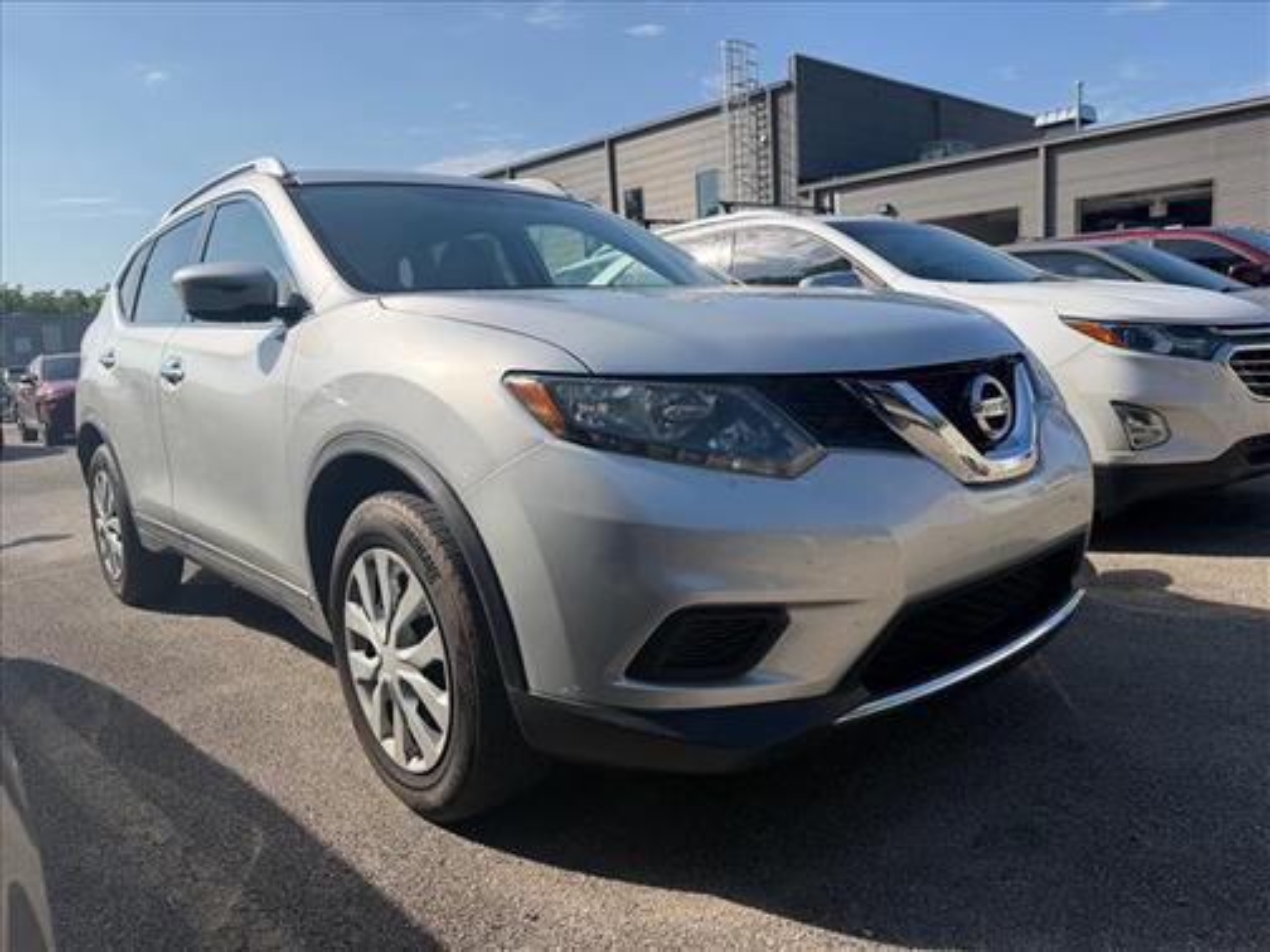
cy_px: 476
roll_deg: +3.5
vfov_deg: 56.8
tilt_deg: -8.3
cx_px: 635
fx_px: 881
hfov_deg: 71.6
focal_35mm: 24
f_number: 1.78
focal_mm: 6.76
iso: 100
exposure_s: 1/5714
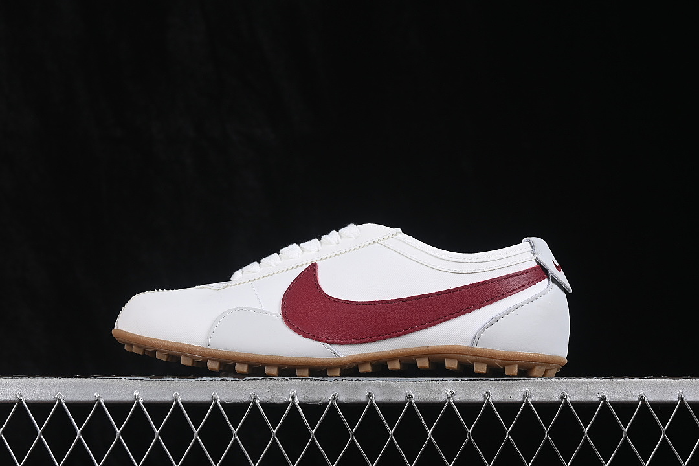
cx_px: 350
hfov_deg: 27.0
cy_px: 233
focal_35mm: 75
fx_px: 1456
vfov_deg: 18.2
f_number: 8
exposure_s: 1/80
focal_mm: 50
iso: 160
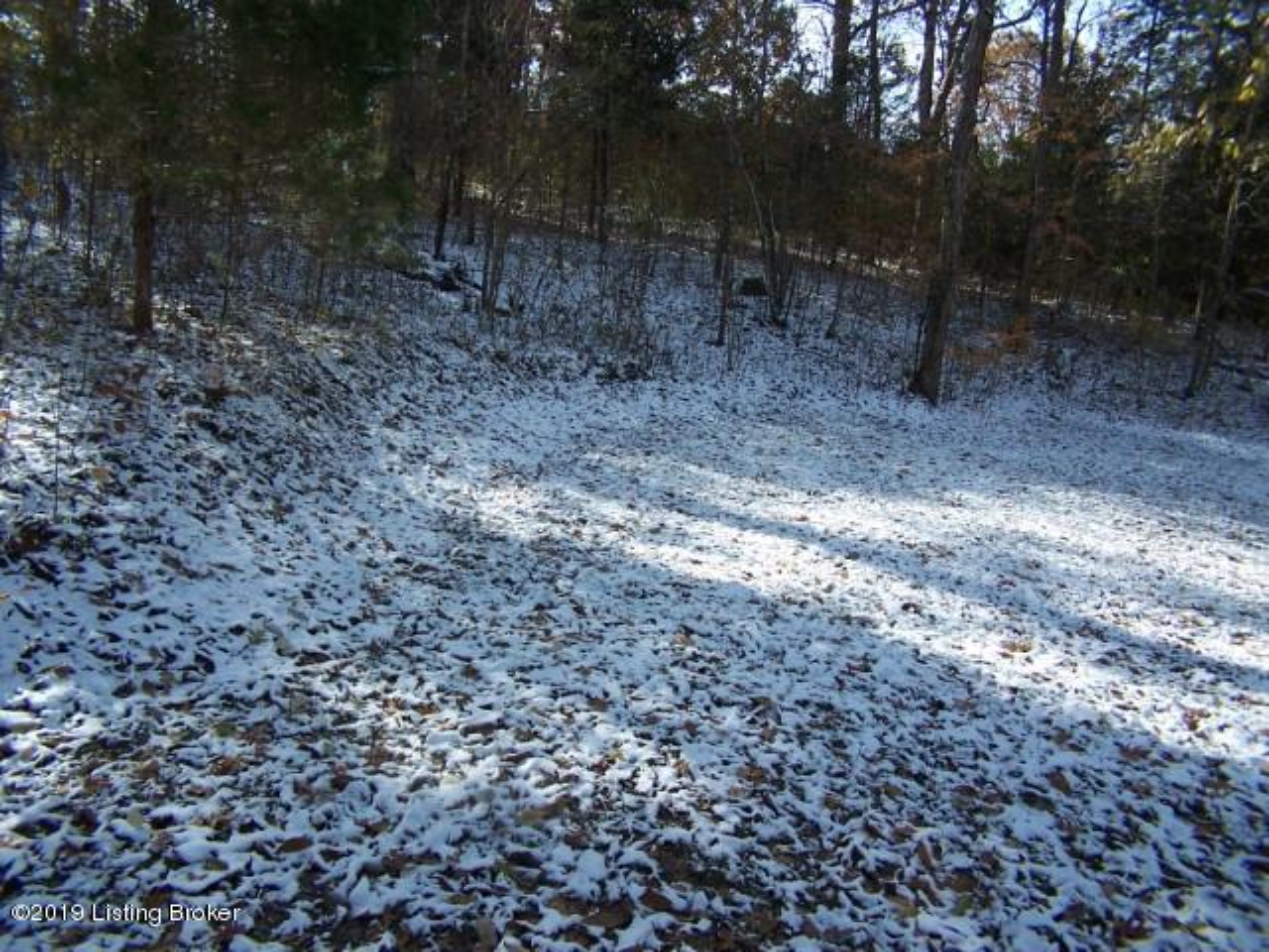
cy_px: 476
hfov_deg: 49.0
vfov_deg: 37.7
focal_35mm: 38
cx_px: 634
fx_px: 1393
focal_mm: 6.3
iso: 80
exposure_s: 1/500
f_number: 2.8
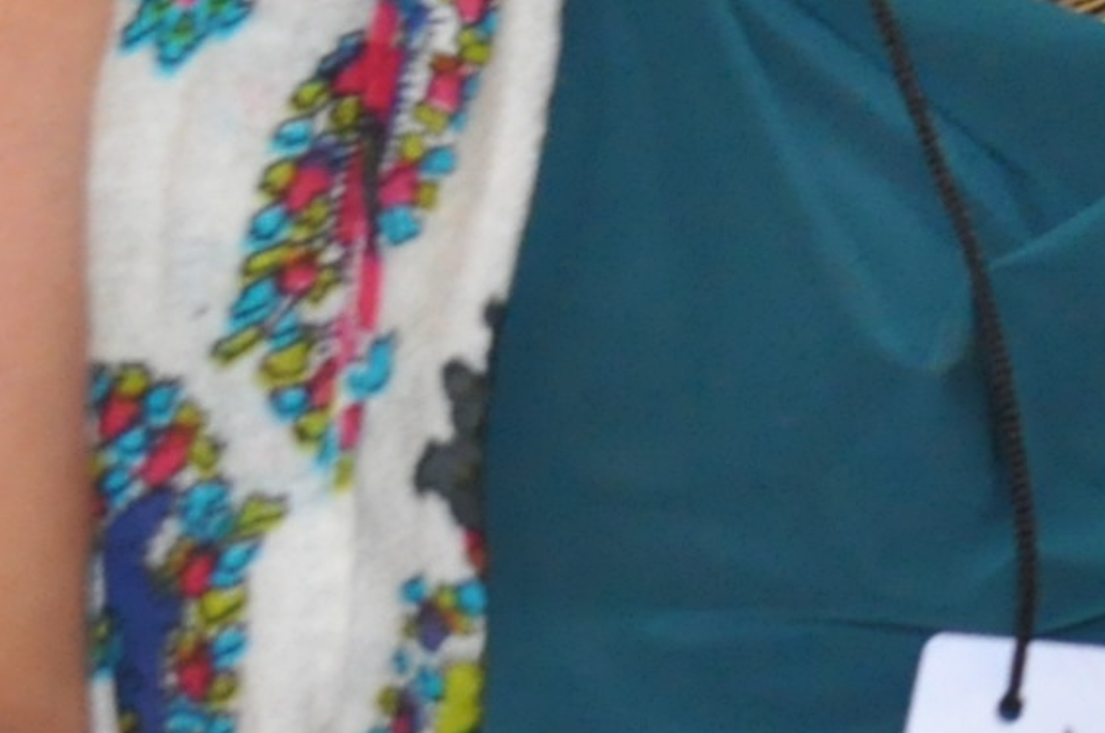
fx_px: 7295
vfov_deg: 5.7
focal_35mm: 238
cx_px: 2412
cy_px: -535
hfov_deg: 8.1
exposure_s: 1/60
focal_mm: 28
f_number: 4.5
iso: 1000
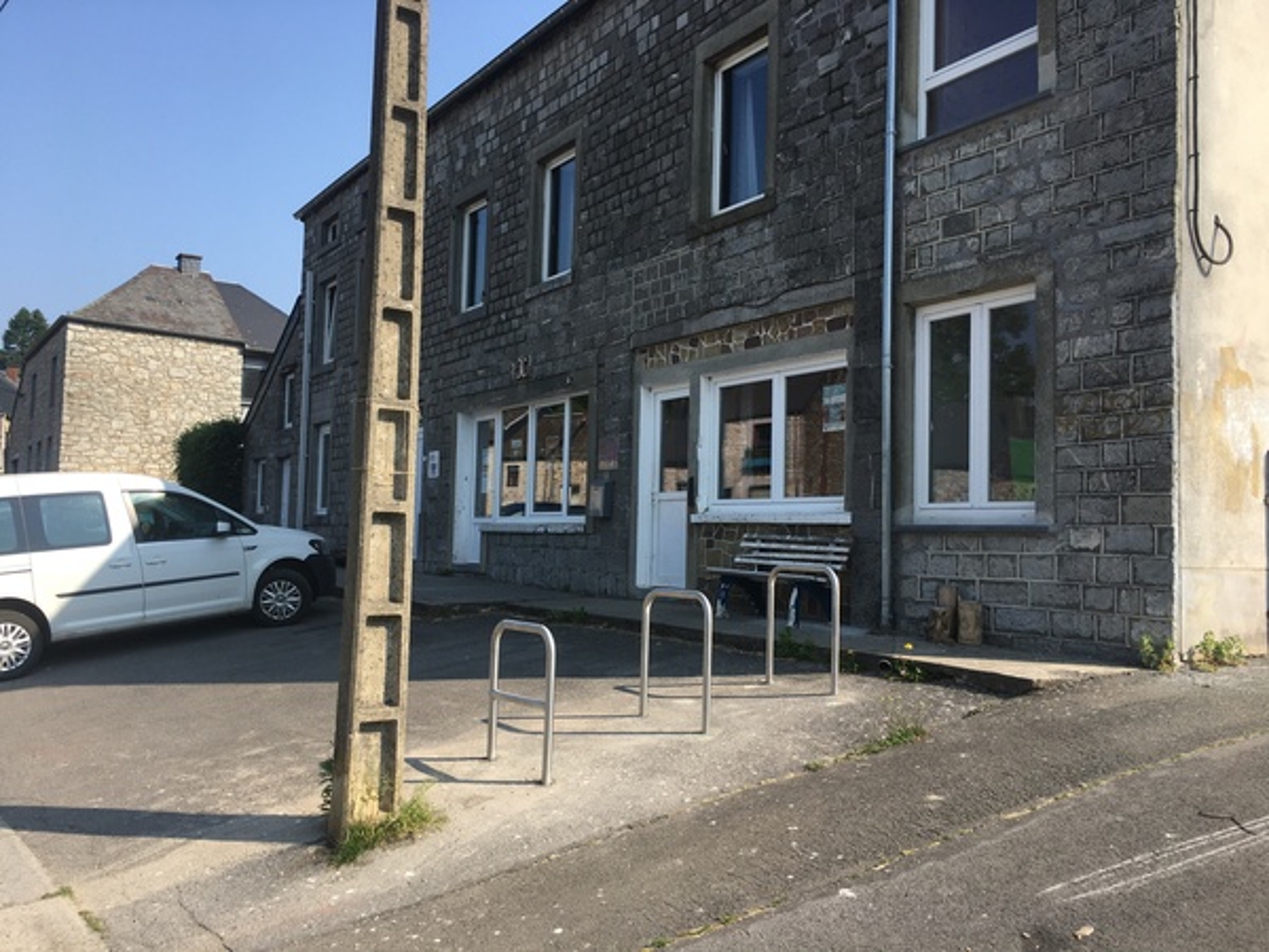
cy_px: 476
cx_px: 634
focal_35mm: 29
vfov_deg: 48.2
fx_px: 1063
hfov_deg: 61.7
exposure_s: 1/999
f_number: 2.2
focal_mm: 4.15
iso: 25
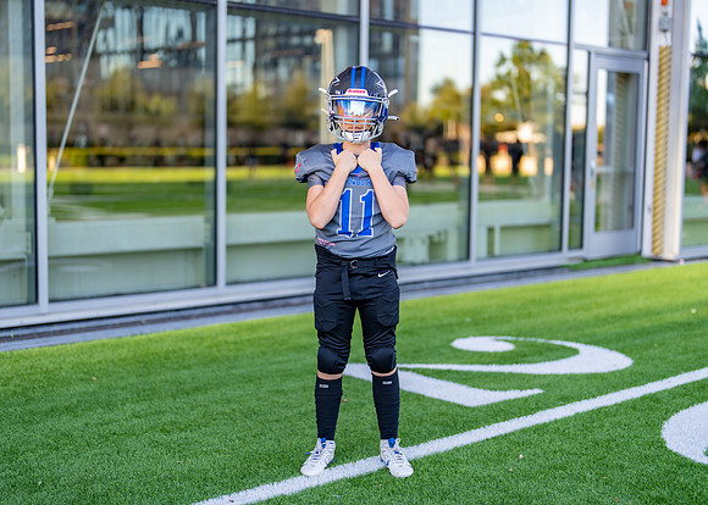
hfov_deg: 36.1
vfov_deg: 26.2
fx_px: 1085
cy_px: 253
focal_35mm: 54
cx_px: 345
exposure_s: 1/640
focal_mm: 50
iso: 100
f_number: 1.2
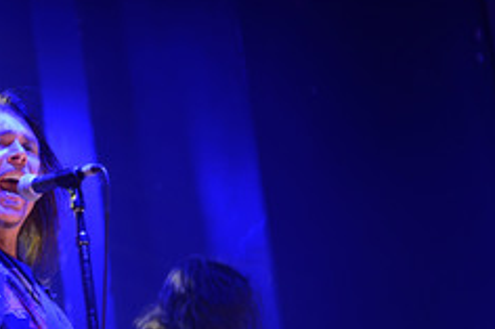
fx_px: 1841
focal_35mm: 134
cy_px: 266
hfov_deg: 15.1
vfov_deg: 10.2
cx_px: 30
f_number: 2.8
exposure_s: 1/200
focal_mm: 70
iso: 1600
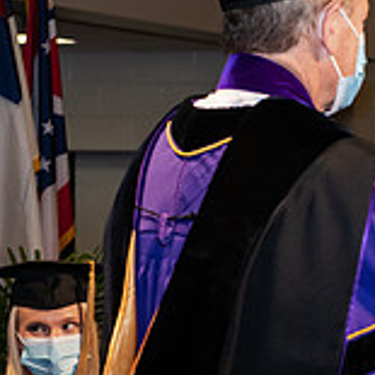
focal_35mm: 197
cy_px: 248
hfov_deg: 8.7
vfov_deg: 8.9
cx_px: 530
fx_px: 2414
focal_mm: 62
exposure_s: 1/200
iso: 1600
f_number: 6.3
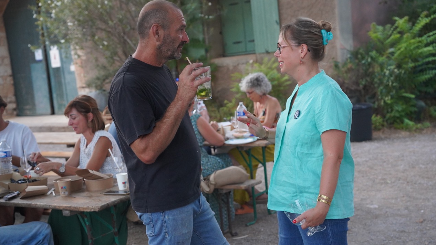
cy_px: 131
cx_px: 220
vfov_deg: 22.1
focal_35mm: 54
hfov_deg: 38.3
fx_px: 628
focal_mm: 51.3
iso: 6400
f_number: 4
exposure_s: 1/160
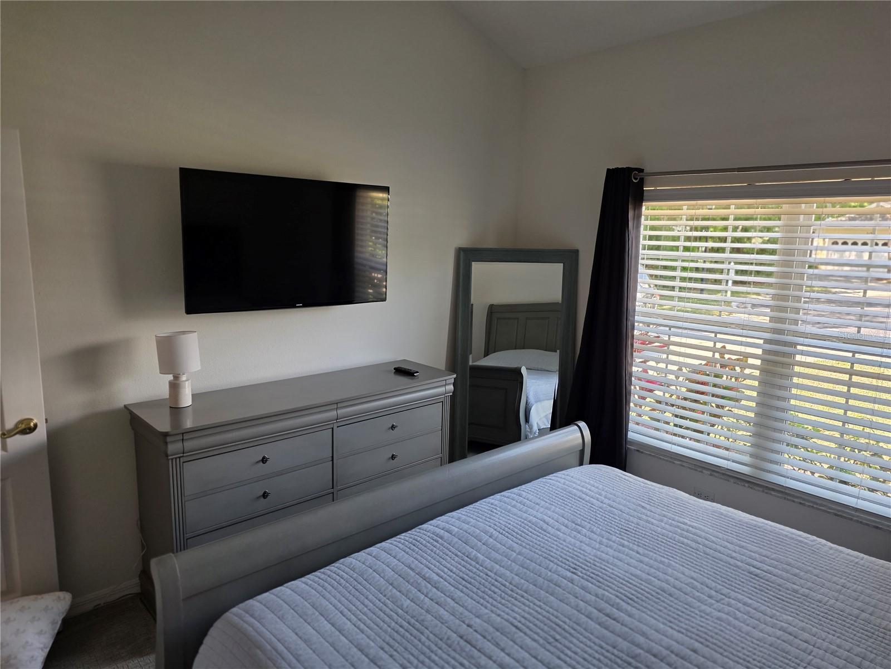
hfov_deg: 73.9
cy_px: 334
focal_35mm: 23
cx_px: 446
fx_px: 592
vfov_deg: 58.9
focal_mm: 6.25
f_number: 1.7
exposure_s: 1/180
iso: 125
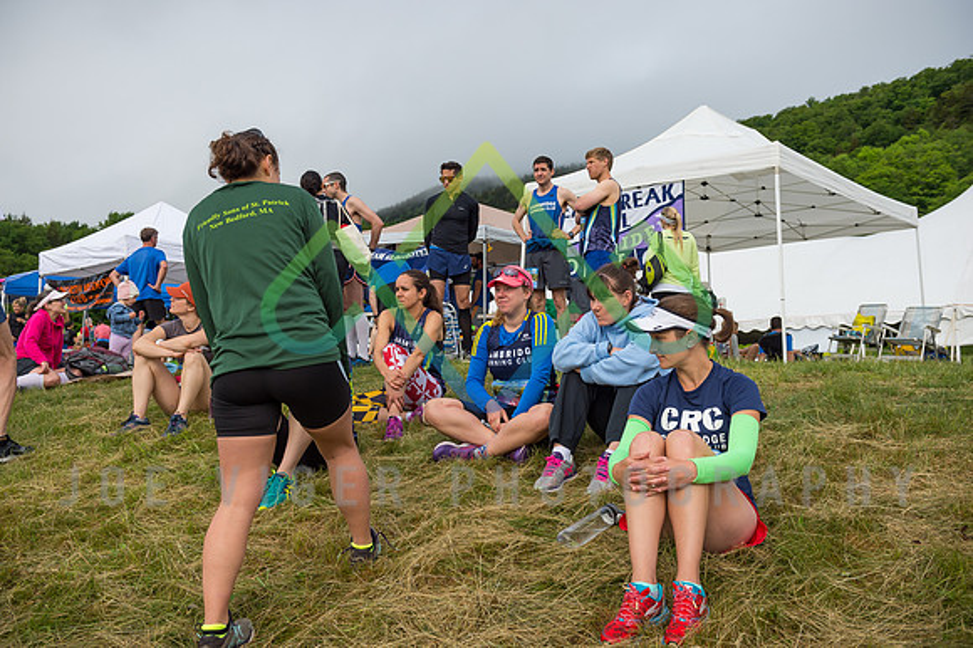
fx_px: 864
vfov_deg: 41.1
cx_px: 486
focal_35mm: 32
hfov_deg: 58.7
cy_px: 324
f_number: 5.6
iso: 640
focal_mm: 32
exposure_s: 1/3200
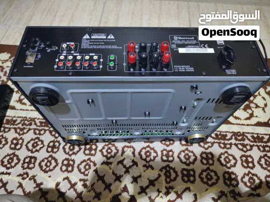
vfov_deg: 56.8
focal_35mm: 24
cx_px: 135
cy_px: 101
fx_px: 187
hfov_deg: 71.6
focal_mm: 5.59
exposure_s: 1/33
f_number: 1.8
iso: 500
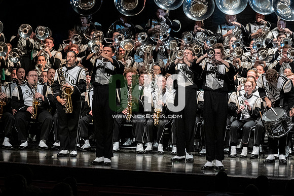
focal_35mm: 210
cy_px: 98
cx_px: 147
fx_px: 1714
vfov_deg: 6.5
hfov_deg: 9.8
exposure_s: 1/500
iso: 4000
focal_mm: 140
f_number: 4
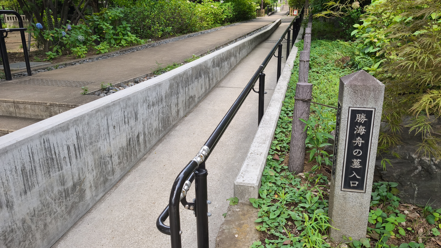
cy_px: 106
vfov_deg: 44.3
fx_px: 304
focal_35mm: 26
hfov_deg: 71.9
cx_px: 227
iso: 50
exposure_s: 1/329
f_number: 1.6
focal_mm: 6.57
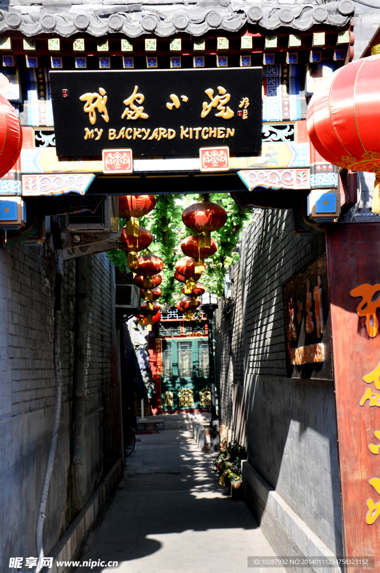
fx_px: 1000
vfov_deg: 31.9
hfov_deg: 21.5
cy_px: 286
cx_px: 190
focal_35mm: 63
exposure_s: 1/125
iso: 200
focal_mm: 42
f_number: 8
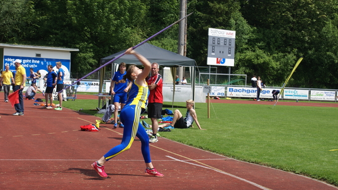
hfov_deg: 26.9
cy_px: 94
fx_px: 708
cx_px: 169
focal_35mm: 79
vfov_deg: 15.3
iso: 100
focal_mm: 50
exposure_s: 1/250
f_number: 8
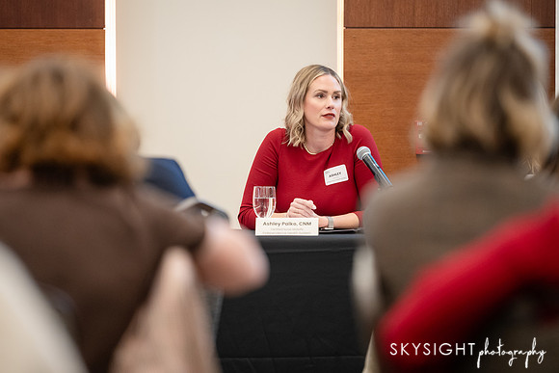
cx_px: 280
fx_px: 3193
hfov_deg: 10.0
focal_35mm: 206
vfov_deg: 6.7
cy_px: 186
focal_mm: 200
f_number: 2.8
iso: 3200
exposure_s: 1/160
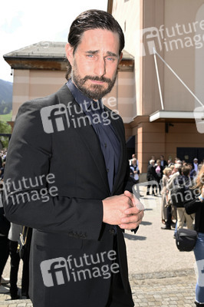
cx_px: 102
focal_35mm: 35
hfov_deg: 37.8
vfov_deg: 54.5
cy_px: 154
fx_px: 298
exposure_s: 1/125
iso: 125
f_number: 8
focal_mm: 35
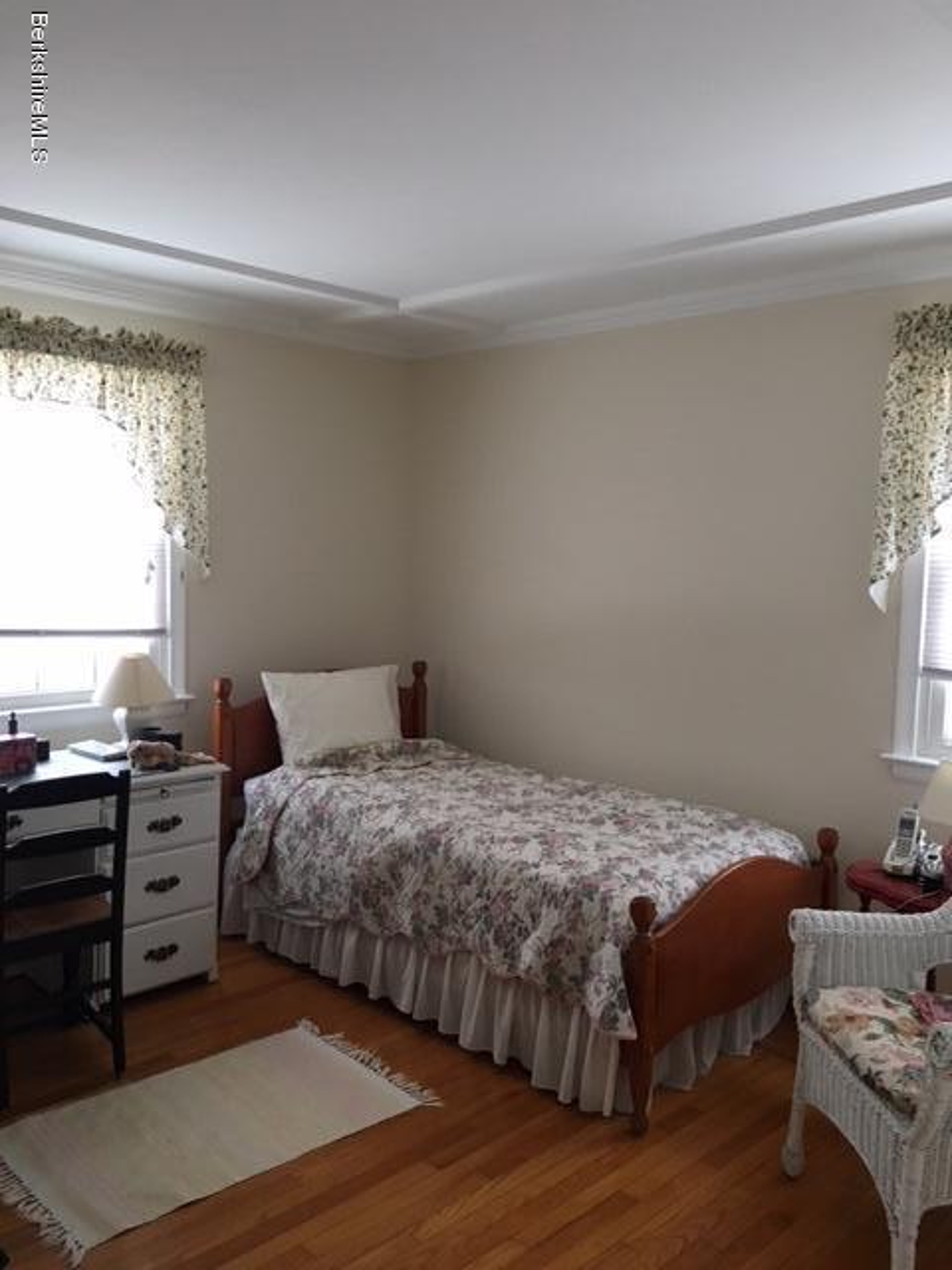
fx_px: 1063
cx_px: 476
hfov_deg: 48.2
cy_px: 635
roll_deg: -1.0
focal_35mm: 29
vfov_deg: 61.7
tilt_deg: -3.1
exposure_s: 1/30
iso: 125
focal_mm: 4.15
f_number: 2.2
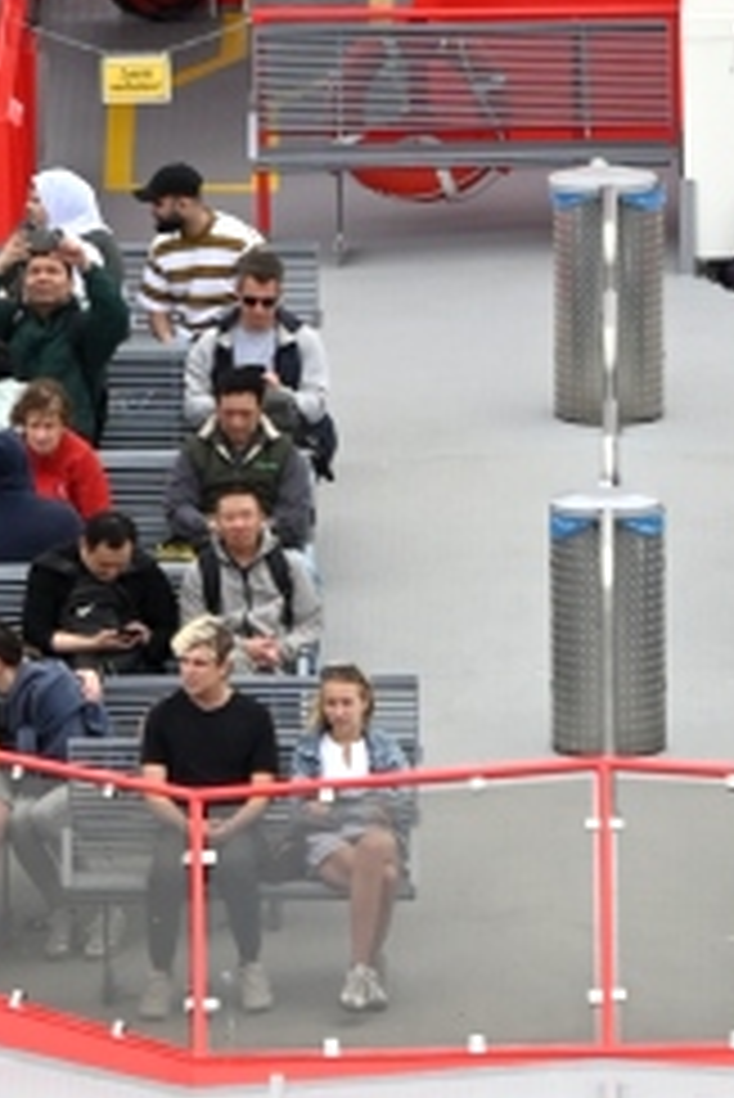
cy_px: 392
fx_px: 26934
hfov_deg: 1.6
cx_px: 615
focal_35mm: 882
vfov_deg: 2.3
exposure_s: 1/1000
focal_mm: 210
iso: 400
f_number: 5.3
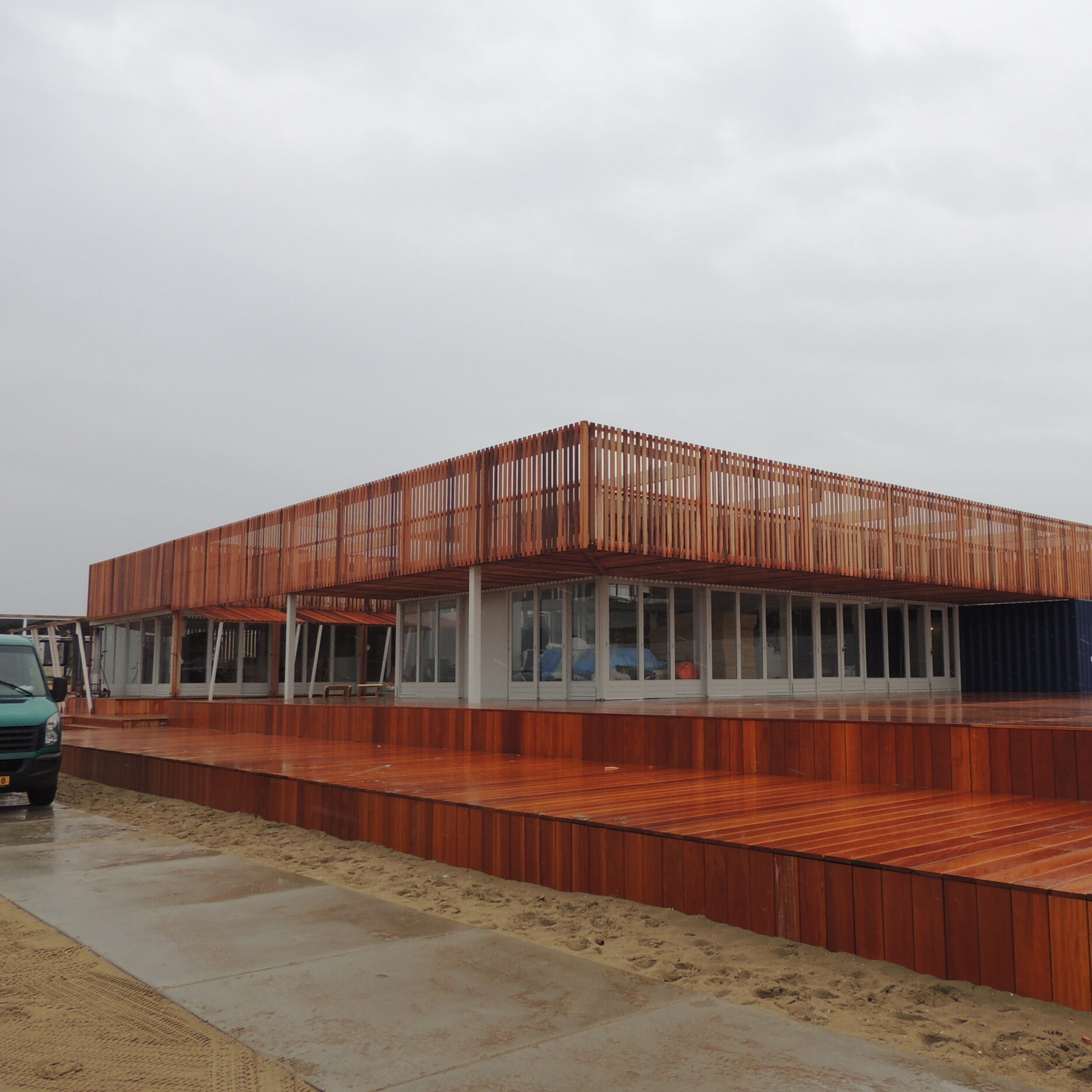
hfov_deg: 55.3
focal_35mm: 29
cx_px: 649
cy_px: 547
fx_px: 1035
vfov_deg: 55.6
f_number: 3
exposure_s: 1/1000
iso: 100
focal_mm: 4.3
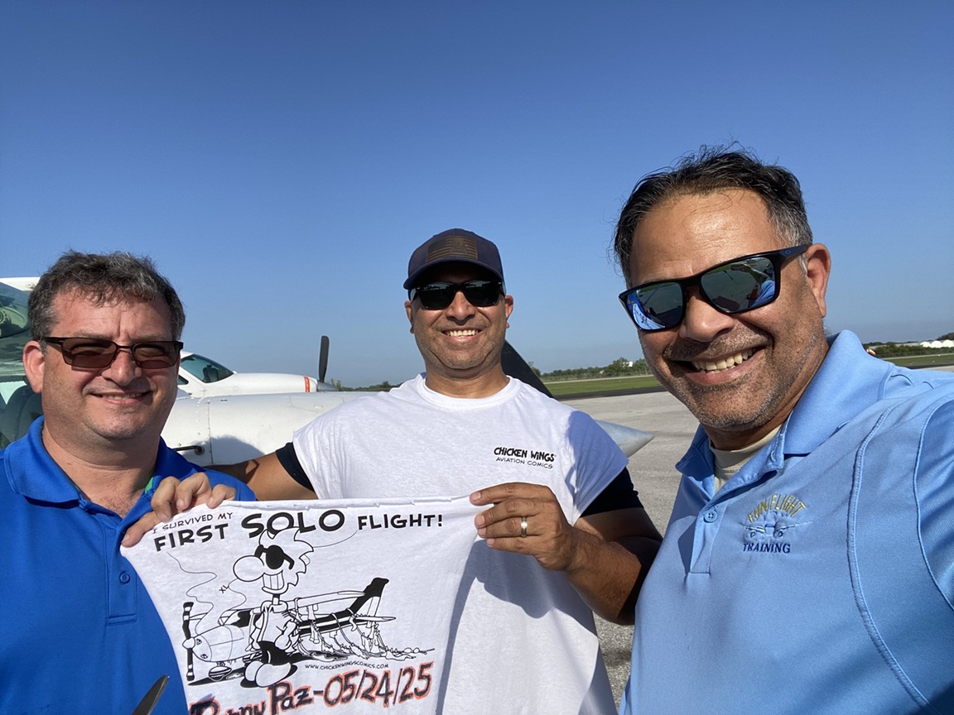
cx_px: 477
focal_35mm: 23
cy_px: 358
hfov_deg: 73.9
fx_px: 634
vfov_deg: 58.9
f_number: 2.2
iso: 25
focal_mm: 2.71
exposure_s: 1/1255
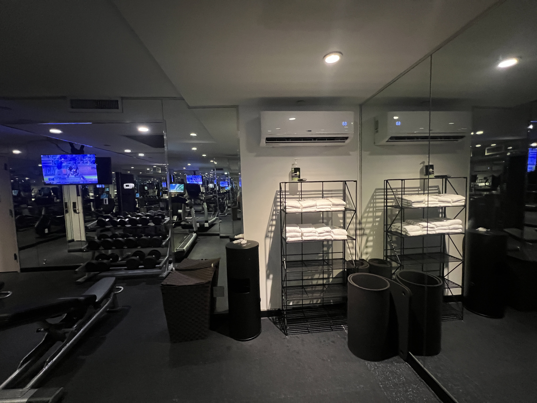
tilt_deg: -4.3
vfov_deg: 89.9
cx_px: 268
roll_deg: +1.4
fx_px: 202
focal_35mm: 13
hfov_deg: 106.2
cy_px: 202
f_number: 1.8
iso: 800
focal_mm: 1.57
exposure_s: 1/40
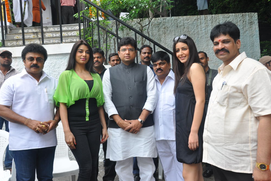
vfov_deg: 38.9
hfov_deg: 55.8
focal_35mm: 34
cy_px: 91
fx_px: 256
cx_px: 139
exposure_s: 1/125
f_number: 8
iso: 250
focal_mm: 22
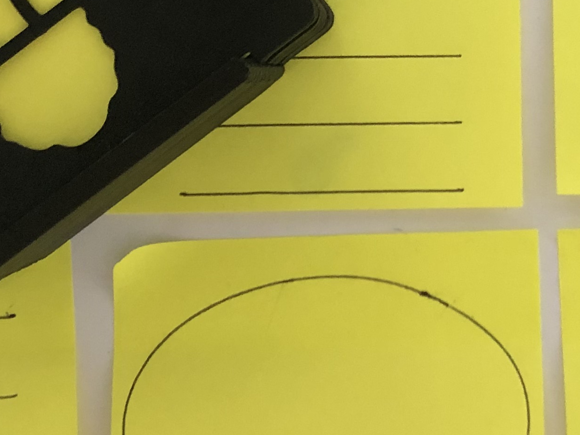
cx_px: 503
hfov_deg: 21.2
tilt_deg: -85.3
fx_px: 1524
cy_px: 20
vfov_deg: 16.0
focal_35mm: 91
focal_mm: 3.99
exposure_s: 1/6
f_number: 1.8
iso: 80
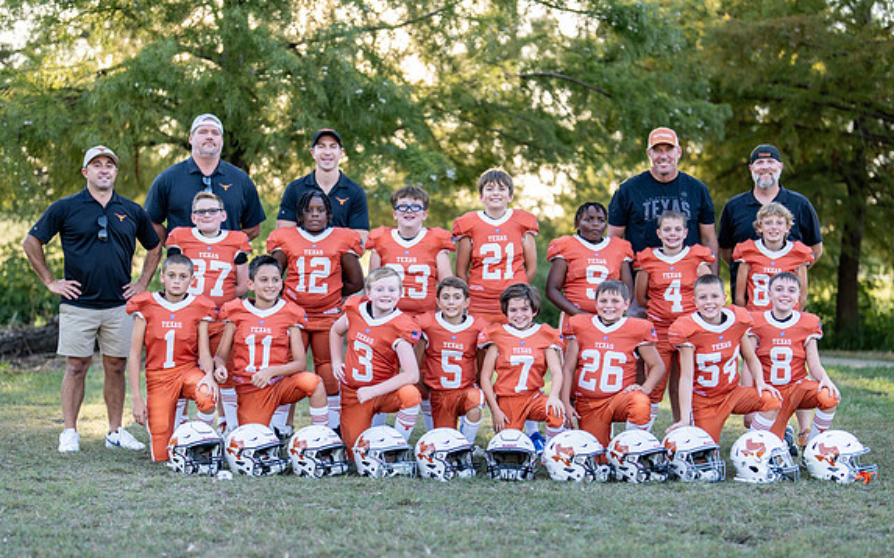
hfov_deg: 32.0
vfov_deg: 20.3
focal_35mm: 64
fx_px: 1559
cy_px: 361
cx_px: 463
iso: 100
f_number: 1.2
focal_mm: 50
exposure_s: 1/800
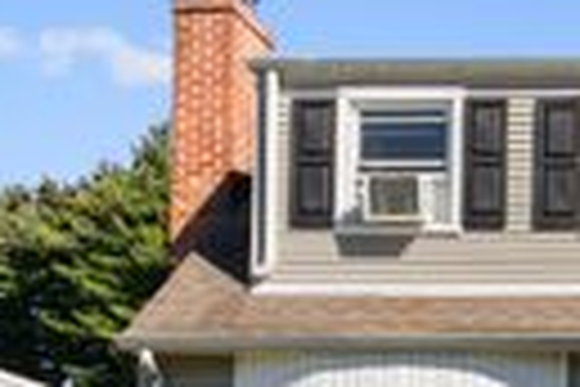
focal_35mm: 89
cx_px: 805
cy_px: 524
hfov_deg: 20.4
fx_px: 1434
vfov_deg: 14.6
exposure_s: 1/50
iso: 200
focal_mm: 23
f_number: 9
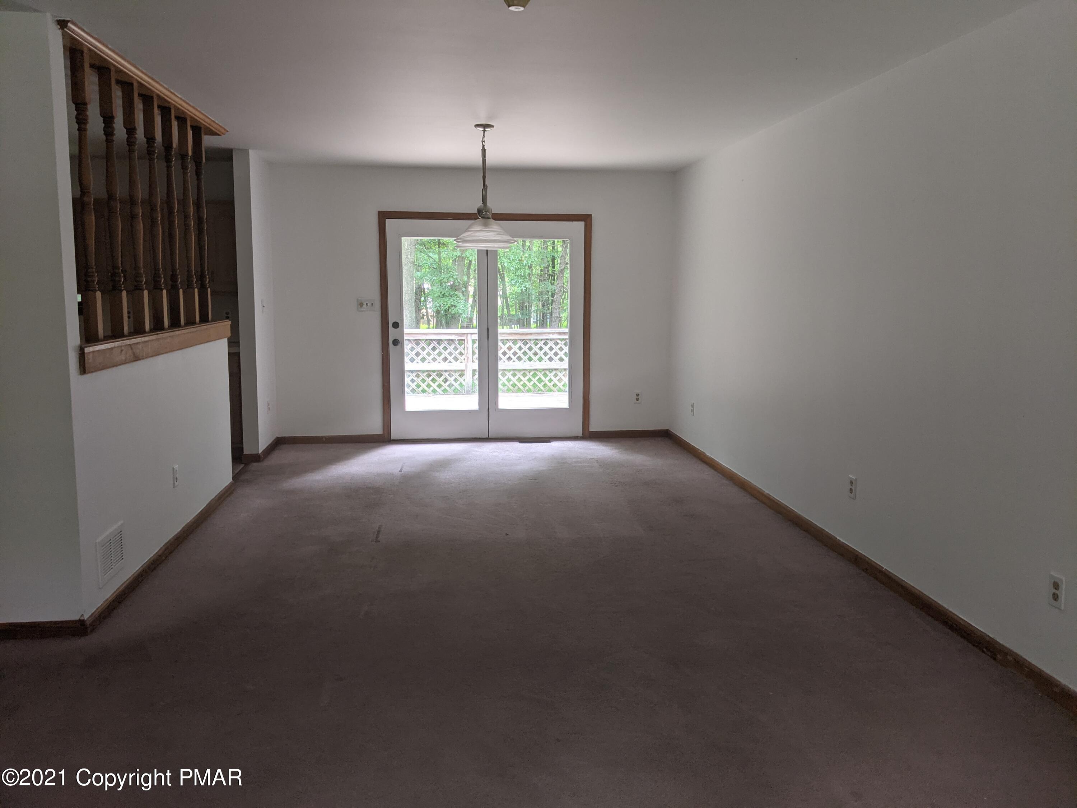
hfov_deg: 65.3
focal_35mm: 27
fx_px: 840
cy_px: 404
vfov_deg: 51.4
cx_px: 538
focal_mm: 4.44
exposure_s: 1/59.9
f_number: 1.8
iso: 83
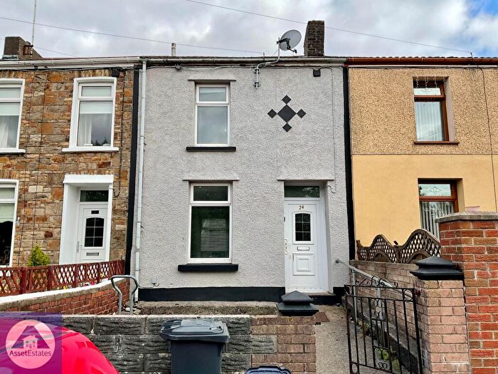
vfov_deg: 48.2
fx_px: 417
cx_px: 249
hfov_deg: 61.7
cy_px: 187
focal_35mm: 29
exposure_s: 1/650
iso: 20
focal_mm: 3
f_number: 1.8
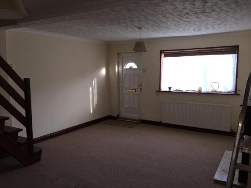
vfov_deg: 46.8
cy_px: 94
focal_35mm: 30
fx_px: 217
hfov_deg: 60.0
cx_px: 126
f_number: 2.2
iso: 32
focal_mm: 4.12
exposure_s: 1/31
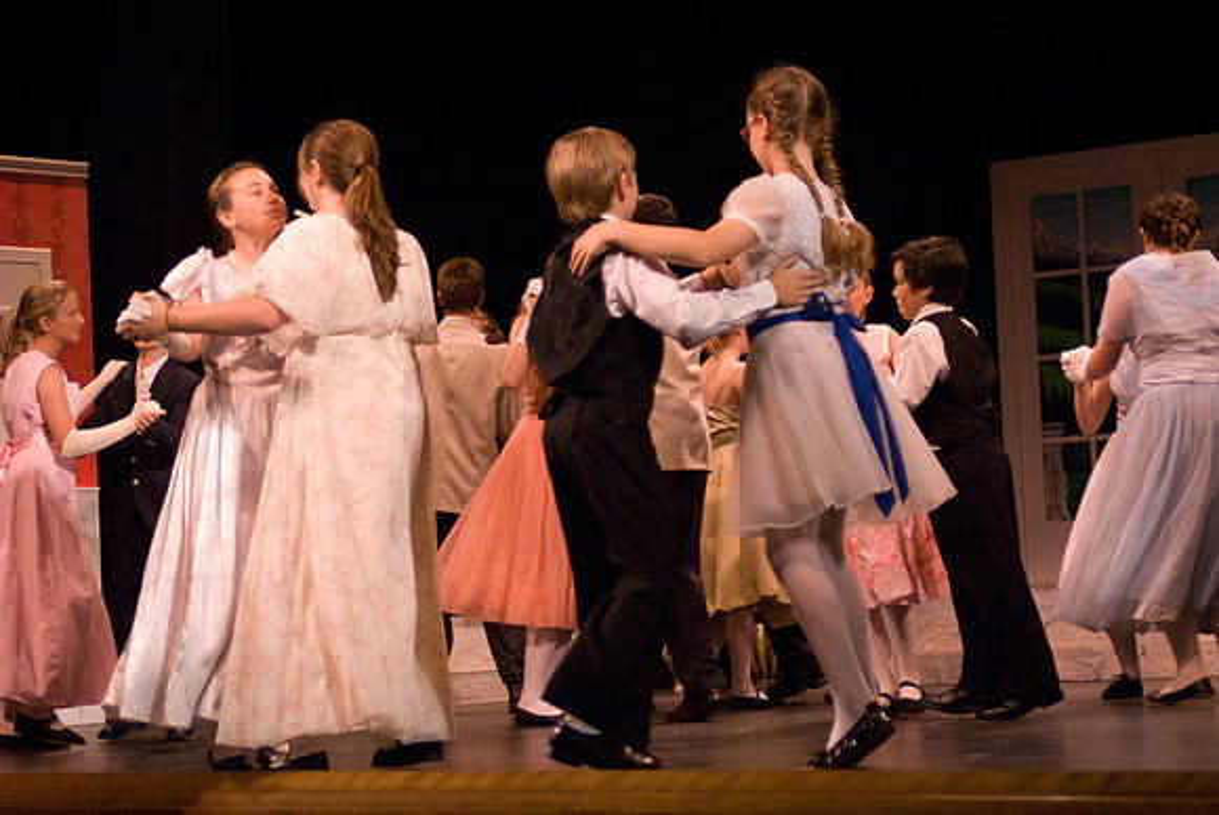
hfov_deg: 28.0
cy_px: 408
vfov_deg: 19.0
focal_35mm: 72
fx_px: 2440
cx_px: 610
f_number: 2.8
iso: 1600
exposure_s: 1/160
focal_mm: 48
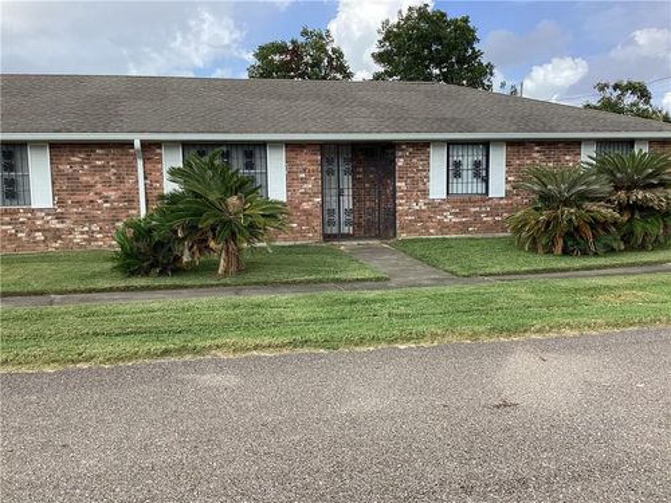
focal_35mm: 31
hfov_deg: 58.4
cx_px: 336
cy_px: 252
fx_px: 601
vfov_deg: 45.4
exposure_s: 1/318
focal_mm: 3.3
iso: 25
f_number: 2.4
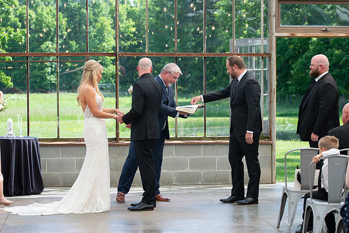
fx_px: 1012
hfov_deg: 19.6
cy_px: 136
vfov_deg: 13.1
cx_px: 197
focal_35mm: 104
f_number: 4.5
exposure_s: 1/250
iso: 160
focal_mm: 82
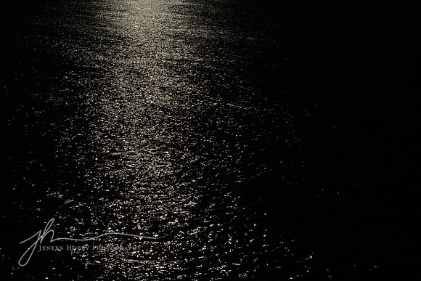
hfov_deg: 23.9
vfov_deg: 16.1
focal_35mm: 85
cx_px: 210
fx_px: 994
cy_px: 140
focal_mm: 85
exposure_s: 1/8000
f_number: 13
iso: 64
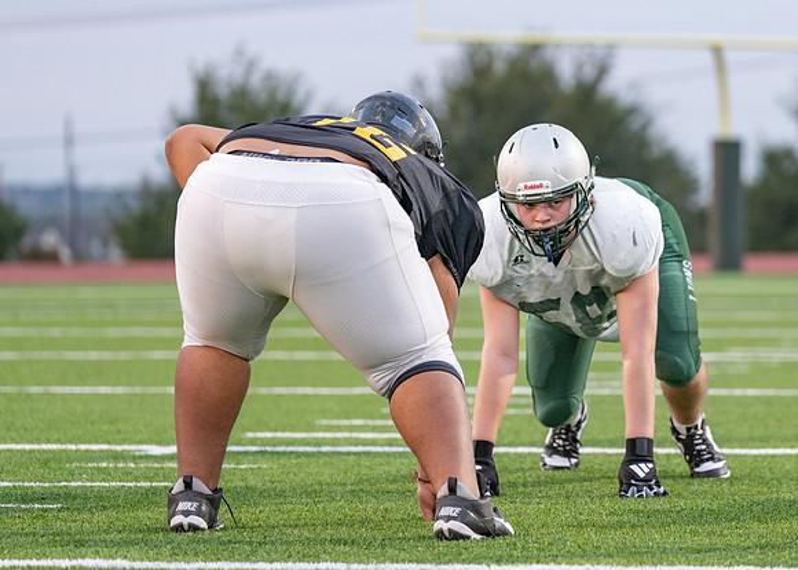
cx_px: 575
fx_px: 4288
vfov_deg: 7.6
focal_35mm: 189
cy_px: 231
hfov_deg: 10.6
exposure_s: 1/1000
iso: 2000
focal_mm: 131
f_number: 2.8
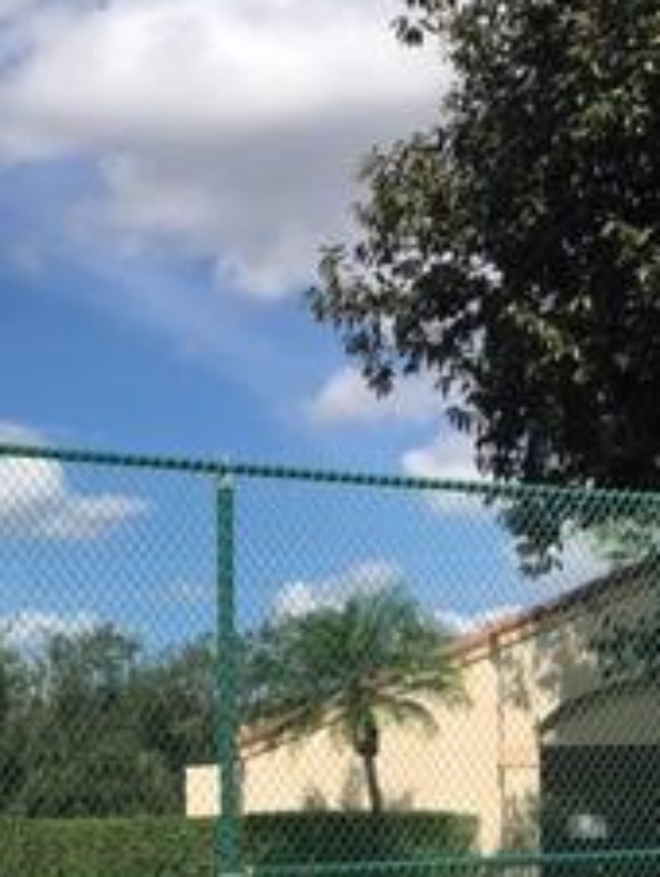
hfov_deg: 17.0
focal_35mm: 82
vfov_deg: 23.4
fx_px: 2081
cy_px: 726
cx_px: -186
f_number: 2.2
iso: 25
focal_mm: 4.15
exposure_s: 1/2564
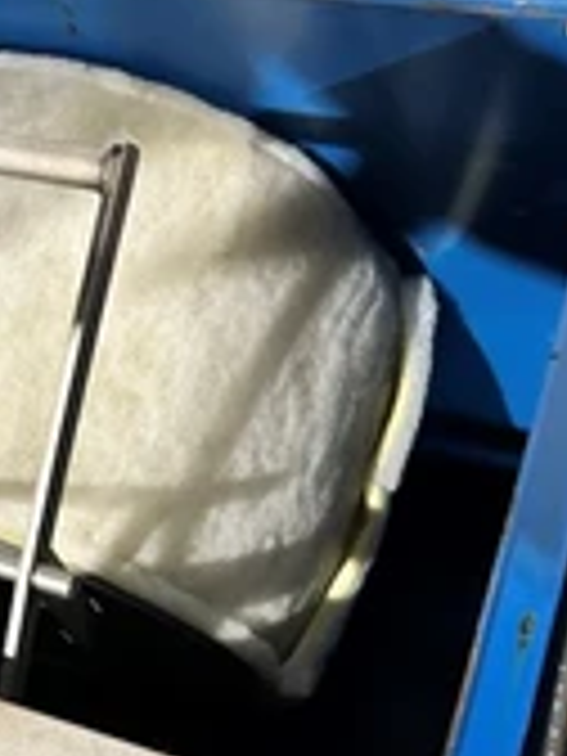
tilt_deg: -62.1
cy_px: 522
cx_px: -68
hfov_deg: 23.9
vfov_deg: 33.4
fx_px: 1245
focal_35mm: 57
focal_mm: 6.86
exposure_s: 1/40
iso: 640
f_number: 1.78
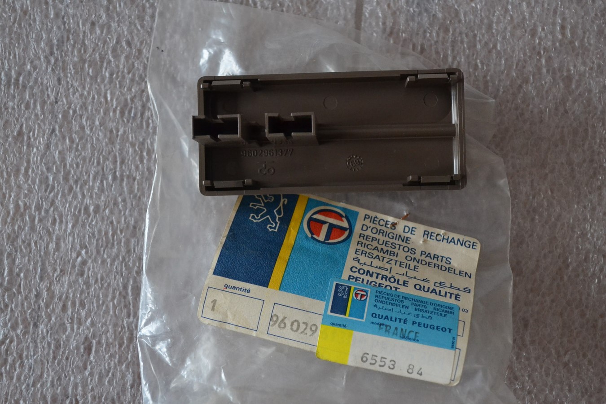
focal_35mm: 52
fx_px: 884
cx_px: 303
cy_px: 202
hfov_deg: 37.9
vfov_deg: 25.8
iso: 2000
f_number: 5
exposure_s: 1/60
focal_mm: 35
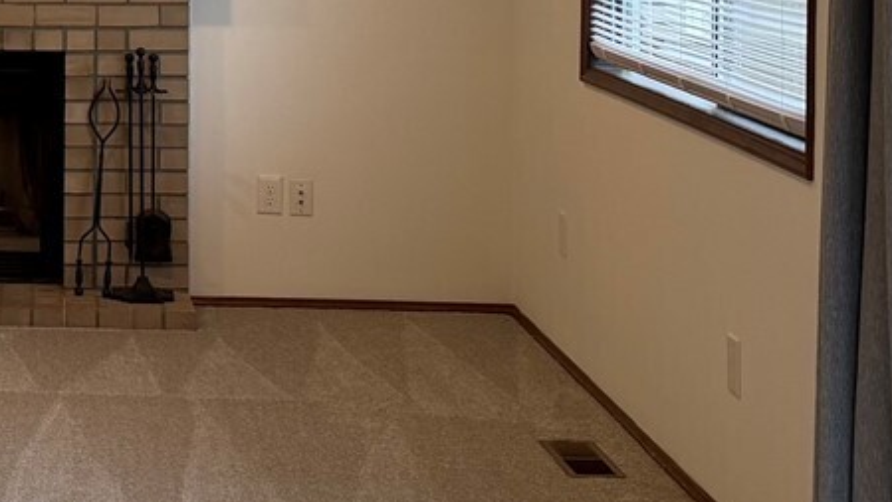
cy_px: -119
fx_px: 2199
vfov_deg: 12.7
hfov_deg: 21.9
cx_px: -42
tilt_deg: -0.8
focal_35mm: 93
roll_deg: -0.3
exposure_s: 1/120
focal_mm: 6.76
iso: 125
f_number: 1.78
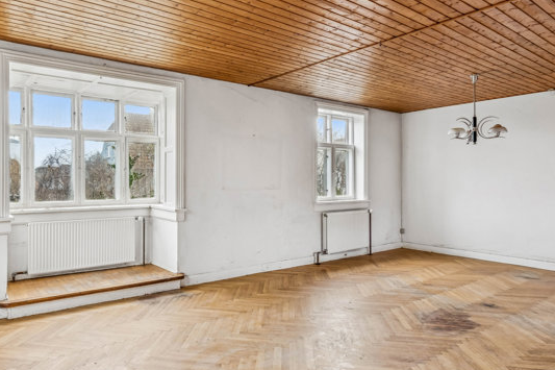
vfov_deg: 53.1
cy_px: 176
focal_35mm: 24
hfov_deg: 72.7
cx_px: 215
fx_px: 370
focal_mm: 16
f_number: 9
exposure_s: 1/25
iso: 200
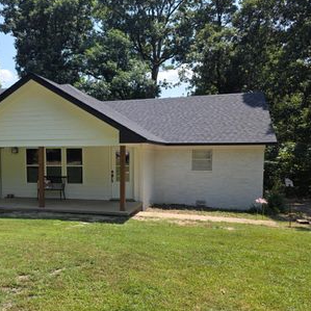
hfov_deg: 47.2
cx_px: 89
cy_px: 182
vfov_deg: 48.2
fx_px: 346
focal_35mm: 34
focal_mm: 6.3
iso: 80
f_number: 1.7
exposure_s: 1/3160
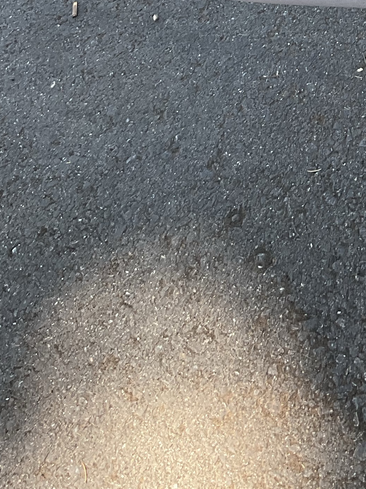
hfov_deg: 16.9
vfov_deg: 21.1
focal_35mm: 84
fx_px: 1184
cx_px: 431
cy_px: -149
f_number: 1.8
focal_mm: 3
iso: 20
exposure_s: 1/100
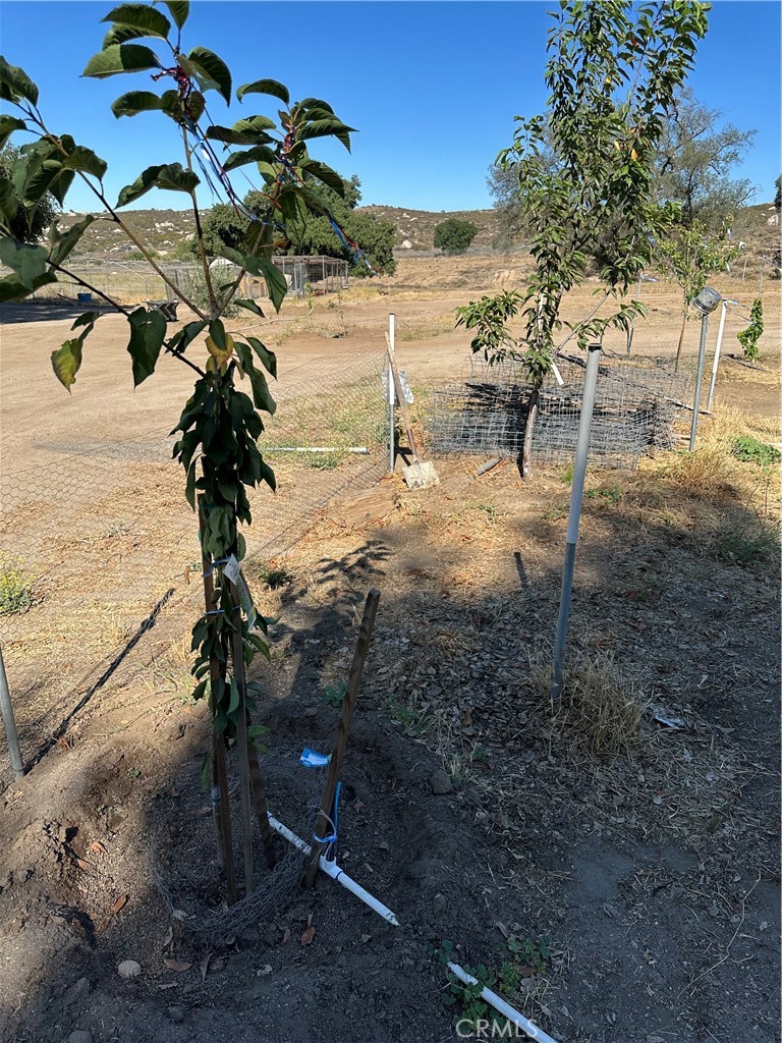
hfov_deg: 56.8
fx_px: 723
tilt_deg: -18.0
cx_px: 391
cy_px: 522
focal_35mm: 24
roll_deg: -2.8
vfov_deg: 71.6
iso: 80
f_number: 1.78
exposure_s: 1/3058
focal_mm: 6.86
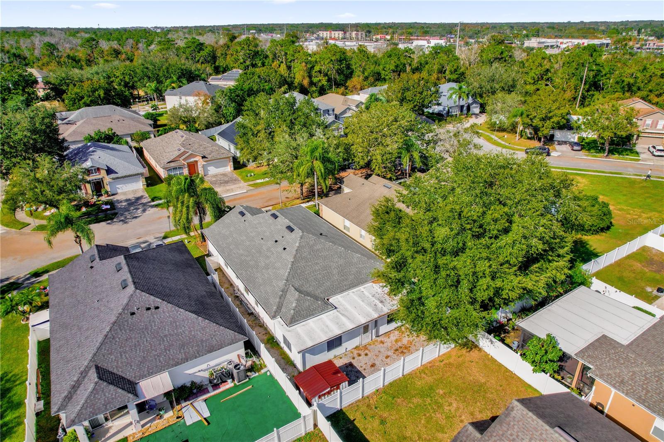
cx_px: 332
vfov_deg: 57.2
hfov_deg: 78.6
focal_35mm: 22
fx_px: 406
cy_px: 221
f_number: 2.8
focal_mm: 8.38
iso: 150
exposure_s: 1/6400
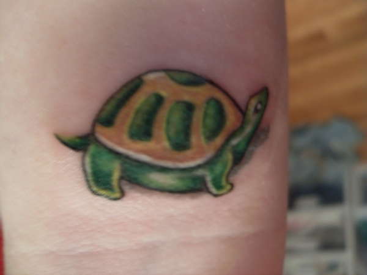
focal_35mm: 34
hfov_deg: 54.0
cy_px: 138
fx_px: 360
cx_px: 184
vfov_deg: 41.8
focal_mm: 6.3
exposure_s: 1/4
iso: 200
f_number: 2.8
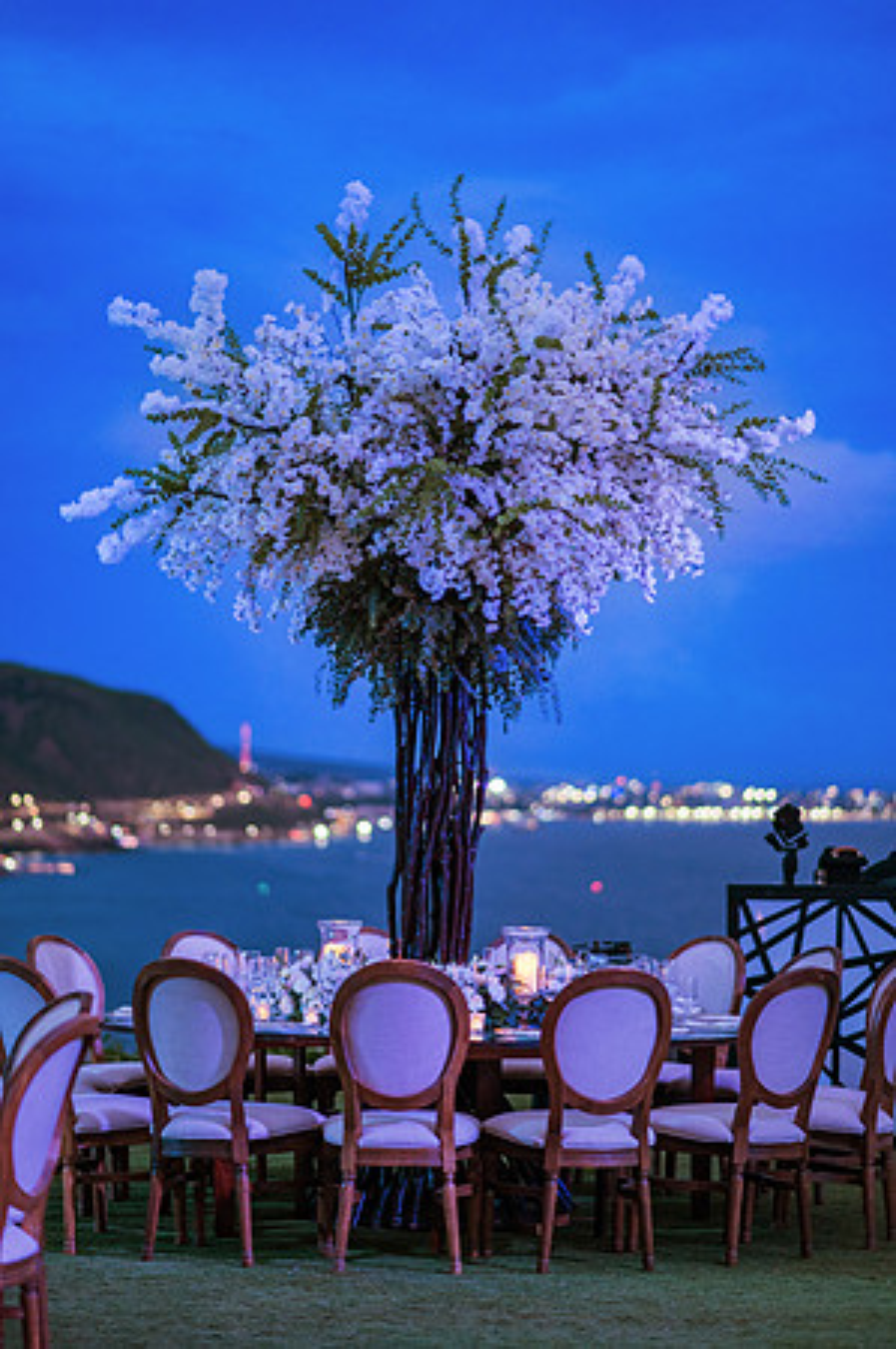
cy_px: 674
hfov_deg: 16.0
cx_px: 448
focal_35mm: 85
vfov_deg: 23.9
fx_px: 3180
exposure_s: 1/100
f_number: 1.8
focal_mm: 85
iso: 1600
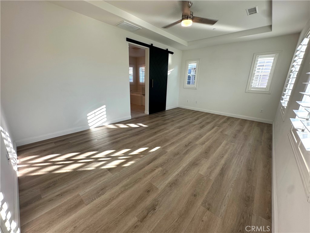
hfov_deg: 102.1
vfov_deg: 85.7
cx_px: 155
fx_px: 125
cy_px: 116
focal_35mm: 14
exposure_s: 1/120
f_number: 2.2
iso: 64
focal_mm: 2.22
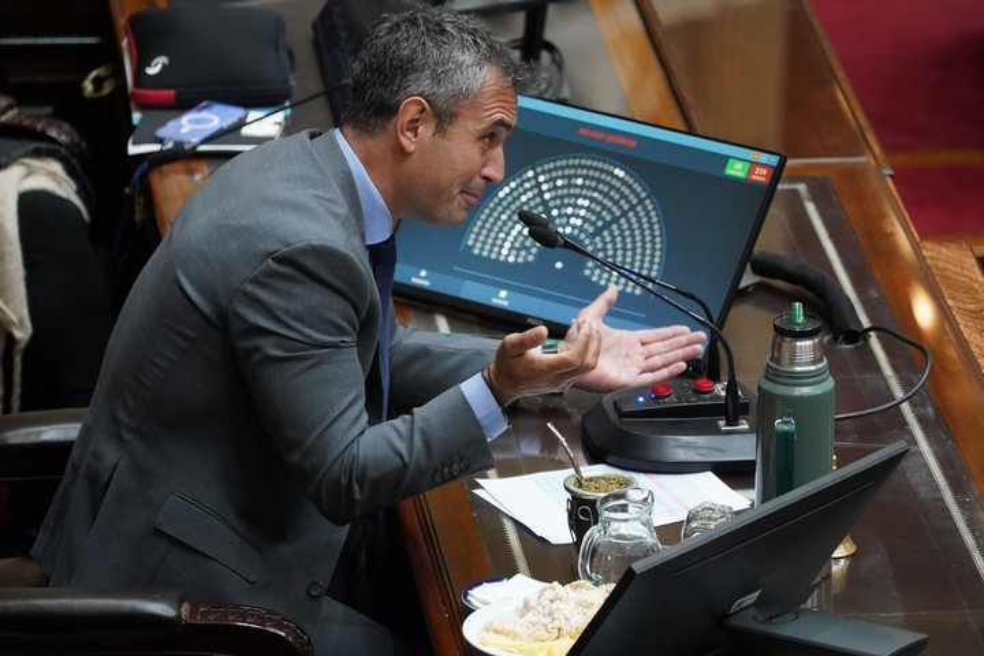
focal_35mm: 300
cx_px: 492
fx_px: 8199
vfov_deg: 4.6
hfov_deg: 6.9
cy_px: 328
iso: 6400
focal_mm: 300
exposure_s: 1/200
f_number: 5.6
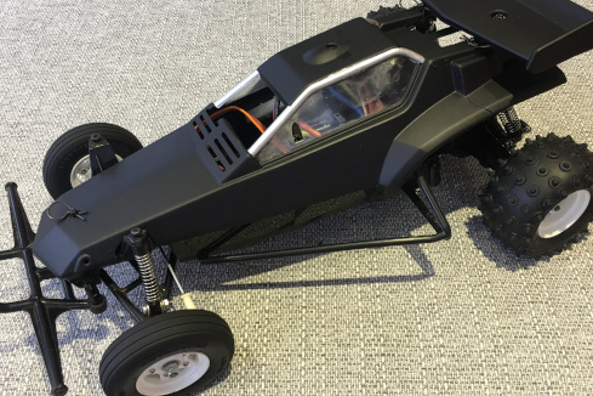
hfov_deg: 51.9
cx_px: 291
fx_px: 609
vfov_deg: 35.9
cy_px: 182
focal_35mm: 37
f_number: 2.2
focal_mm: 4.15
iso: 40
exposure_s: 1/17
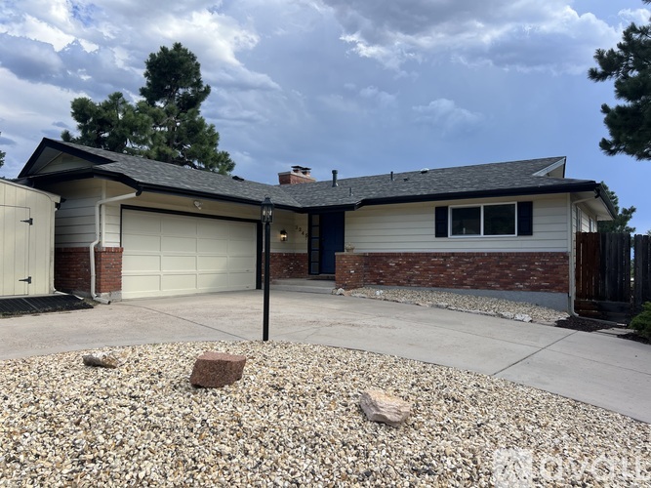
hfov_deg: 67.3
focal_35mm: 26
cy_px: 244
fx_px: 489
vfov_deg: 53.0
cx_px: 326
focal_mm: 5.7
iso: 50
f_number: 1.5
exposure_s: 1/1669
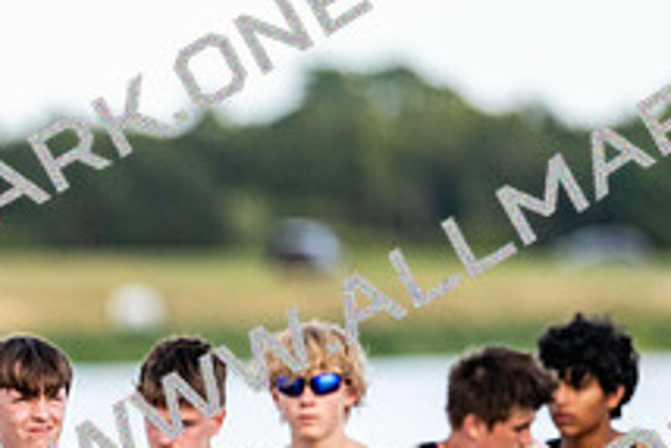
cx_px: -185
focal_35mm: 1086
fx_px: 20255
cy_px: 544
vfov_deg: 1.3
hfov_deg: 1.9
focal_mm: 400
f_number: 4.5
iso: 800
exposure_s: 1/2500
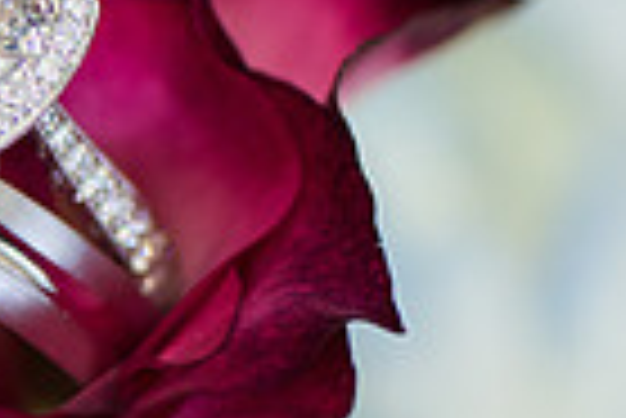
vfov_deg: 3.0
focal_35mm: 459
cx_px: -172
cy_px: -132
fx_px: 7990
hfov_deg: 4.5
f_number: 3.2
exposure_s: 1/640
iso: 500
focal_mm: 105
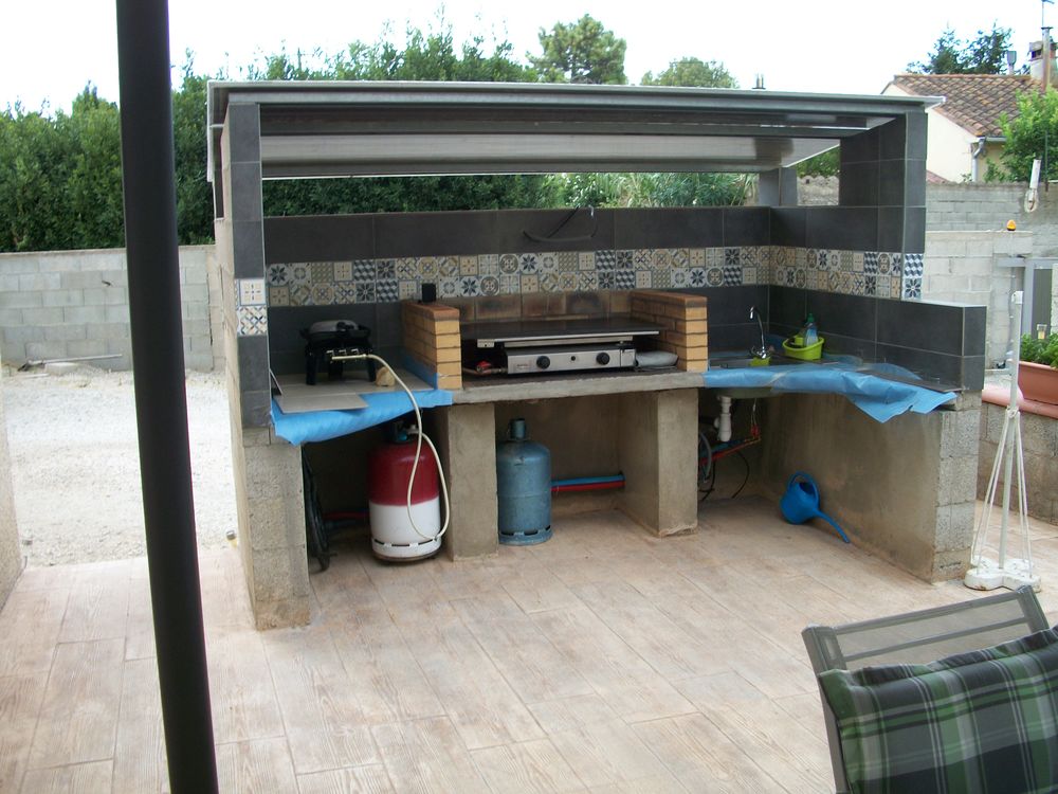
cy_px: 397
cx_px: 529
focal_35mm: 35
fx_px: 1070
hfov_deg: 52.6
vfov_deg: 40.7
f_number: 3.1
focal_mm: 6.3
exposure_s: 1/60
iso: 80
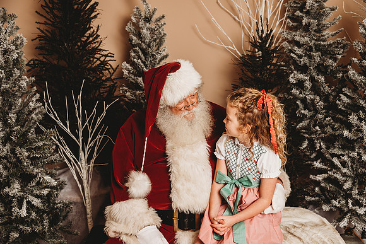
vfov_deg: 30.5
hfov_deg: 44.5
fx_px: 447
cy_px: 122
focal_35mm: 44
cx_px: 183
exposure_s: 1/160
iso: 100
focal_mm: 44
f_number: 4
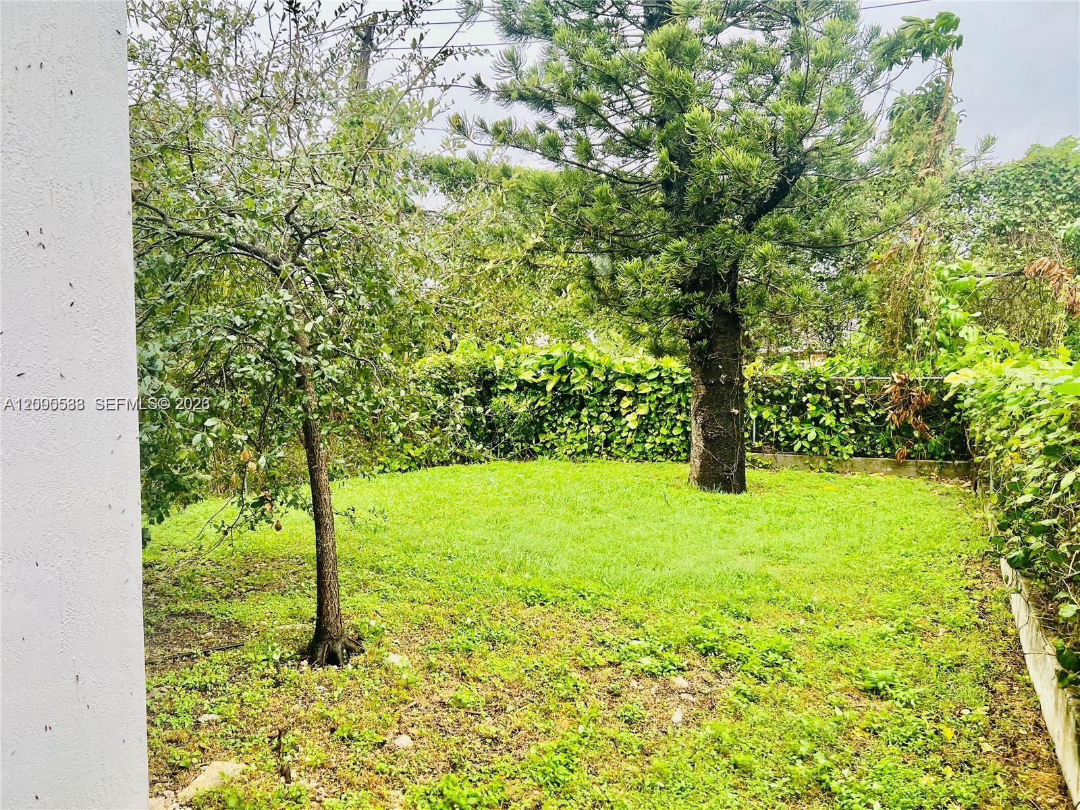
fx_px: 811
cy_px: 405
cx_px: 540
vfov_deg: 53.1
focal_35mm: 26
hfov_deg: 67.3
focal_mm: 5.7
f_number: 1.5
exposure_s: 1/567
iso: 50
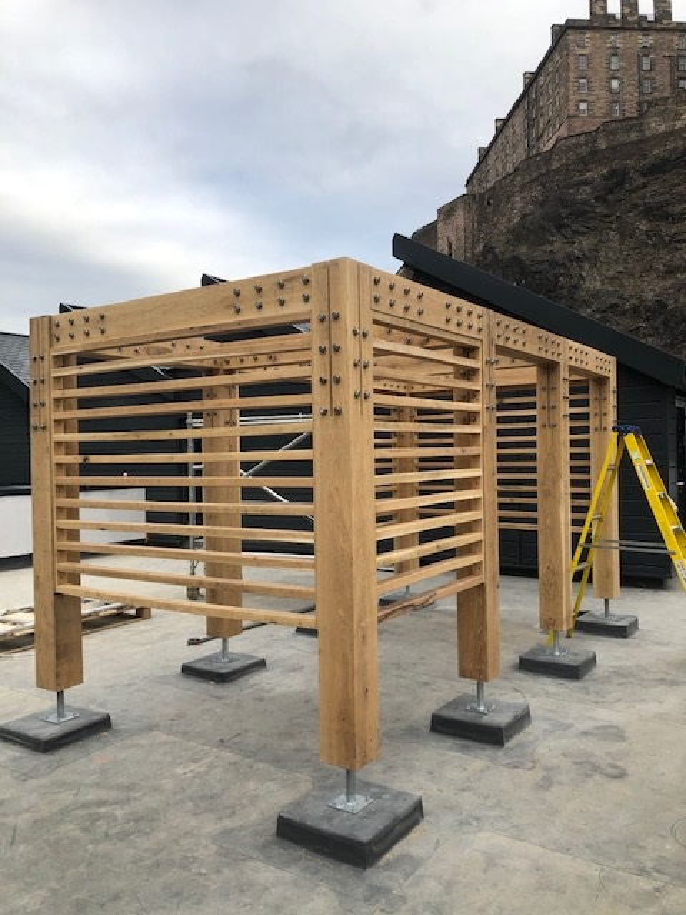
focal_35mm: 28
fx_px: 740
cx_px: 343
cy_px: 458
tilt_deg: +0.2
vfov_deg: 63.4
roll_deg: +1.4
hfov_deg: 49.7
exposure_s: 1/350
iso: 20
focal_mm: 3.99
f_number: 1.8
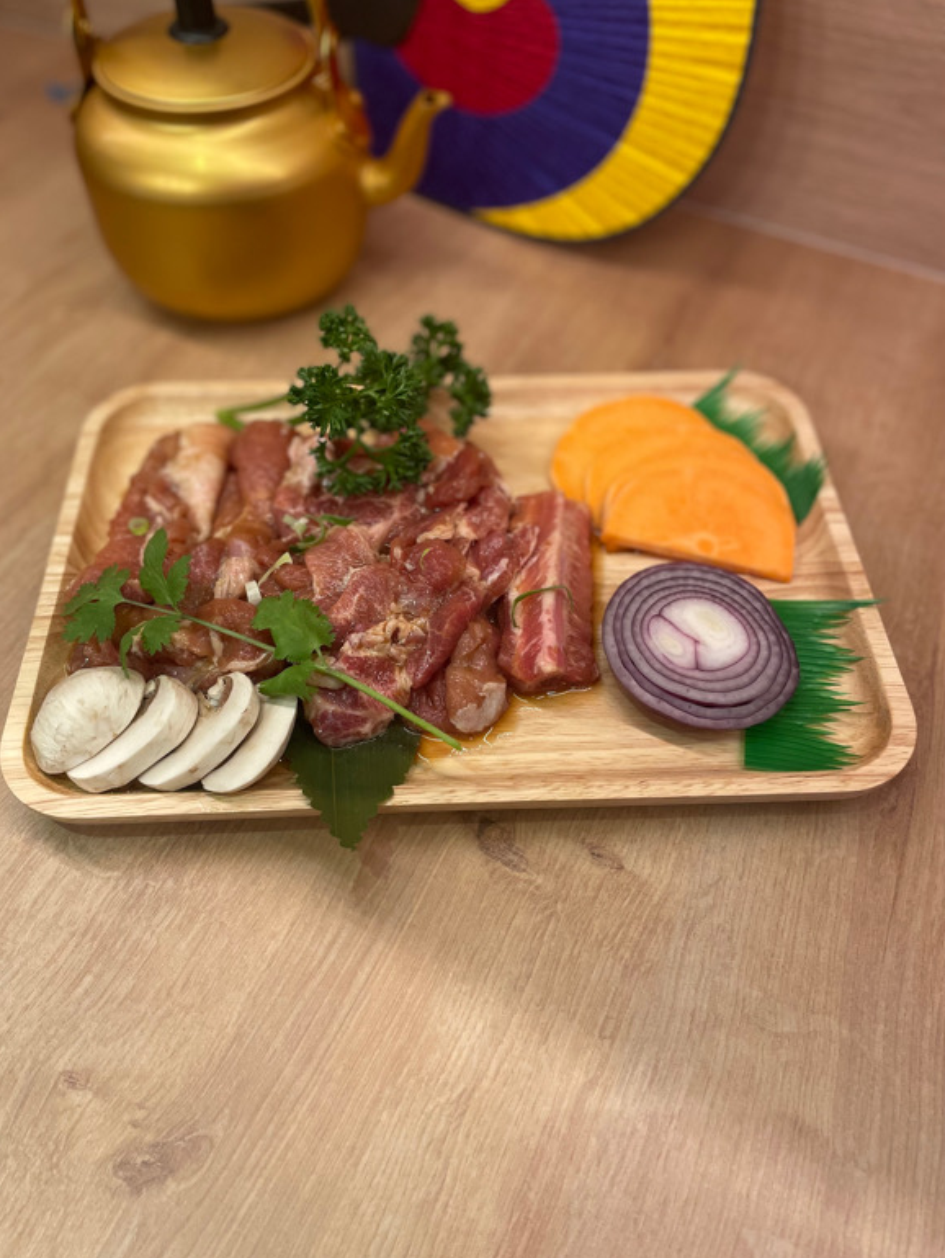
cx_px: 456
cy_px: 627
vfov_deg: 65.3
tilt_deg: -53.5
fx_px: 982
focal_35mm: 27
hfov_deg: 51.4
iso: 125
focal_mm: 4.2
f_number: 1.6
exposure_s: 1/83
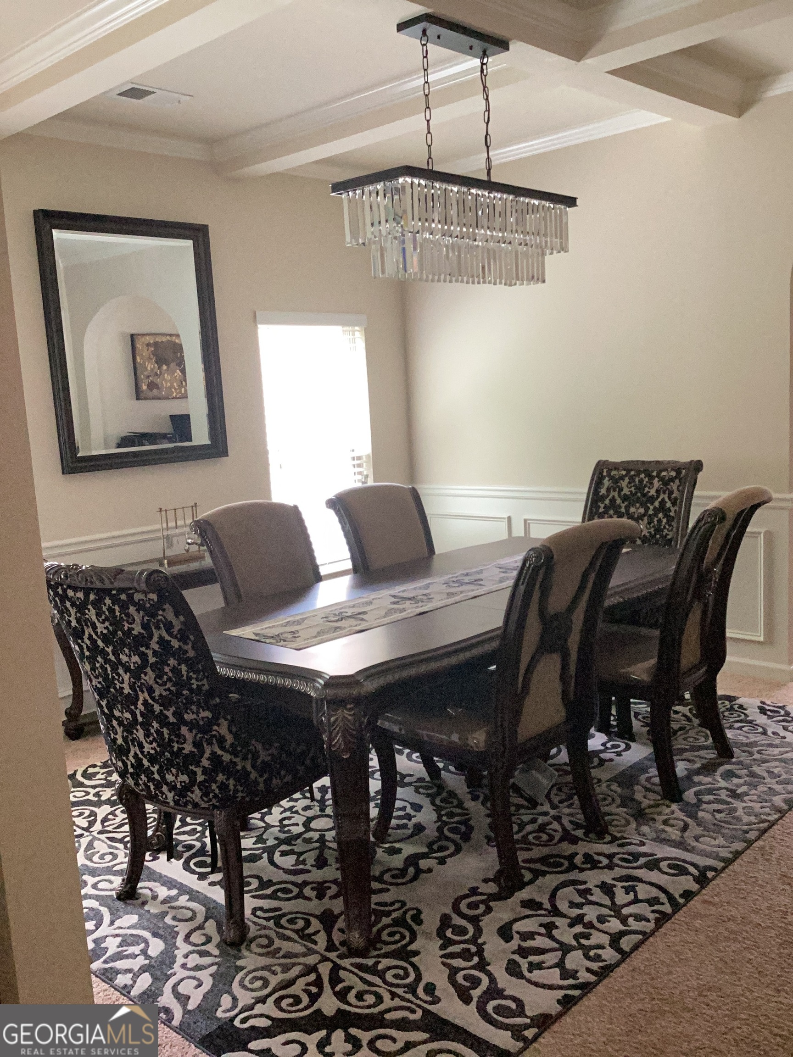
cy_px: 528
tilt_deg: -9.9
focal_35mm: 31
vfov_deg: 58.4
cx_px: 396
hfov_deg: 45.4
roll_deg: +2.5
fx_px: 947
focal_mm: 3.3
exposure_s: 1/60
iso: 250
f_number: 2.4
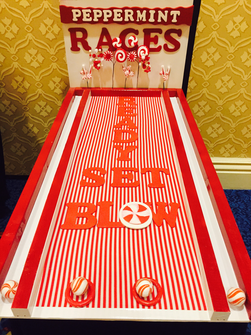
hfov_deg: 48.2
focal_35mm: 29
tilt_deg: -35.3
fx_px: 280
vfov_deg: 61.7
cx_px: 126
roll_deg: +1.5
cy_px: 168
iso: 160
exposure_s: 1/30
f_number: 2.2
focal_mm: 4.15
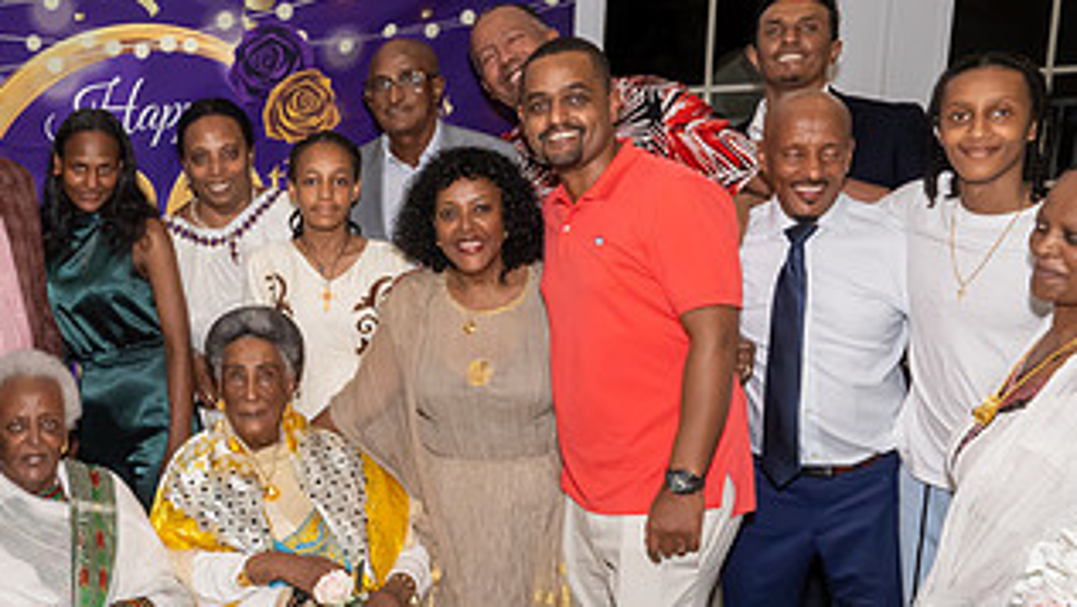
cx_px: 150
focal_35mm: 48
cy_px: 377
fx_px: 1371
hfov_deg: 40.3
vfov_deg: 24.9
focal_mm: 17
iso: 1250
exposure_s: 1/250
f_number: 11
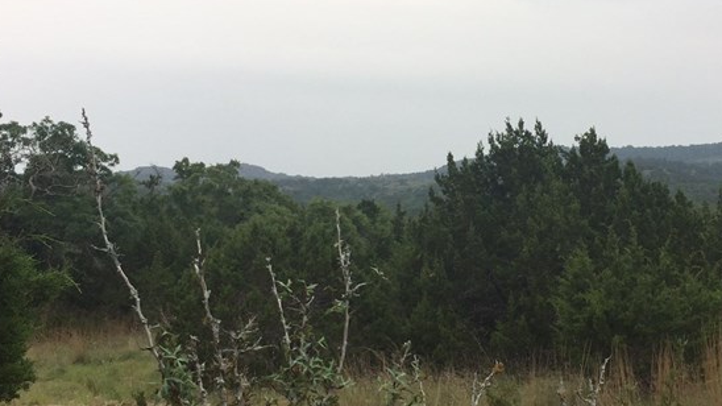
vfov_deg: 20.3
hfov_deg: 35.1
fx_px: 1129
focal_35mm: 59
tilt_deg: +1.1
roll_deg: -0.8
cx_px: 476
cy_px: 153
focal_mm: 4.15
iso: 32
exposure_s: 1/460
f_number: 2.2
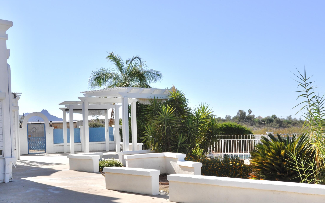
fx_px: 443
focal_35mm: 50
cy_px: 132
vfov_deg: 25.7
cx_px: 202
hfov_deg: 40.0
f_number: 14
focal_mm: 24
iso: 200
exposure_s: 1/200
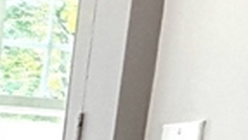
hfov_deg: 15.7
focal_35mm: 109
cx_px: -243
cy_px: 252
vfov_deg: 10.5
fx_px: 718
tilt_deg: -5.6
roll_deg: -3.5
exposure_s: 1/120
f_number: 2.2
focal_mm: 2.22
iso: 125
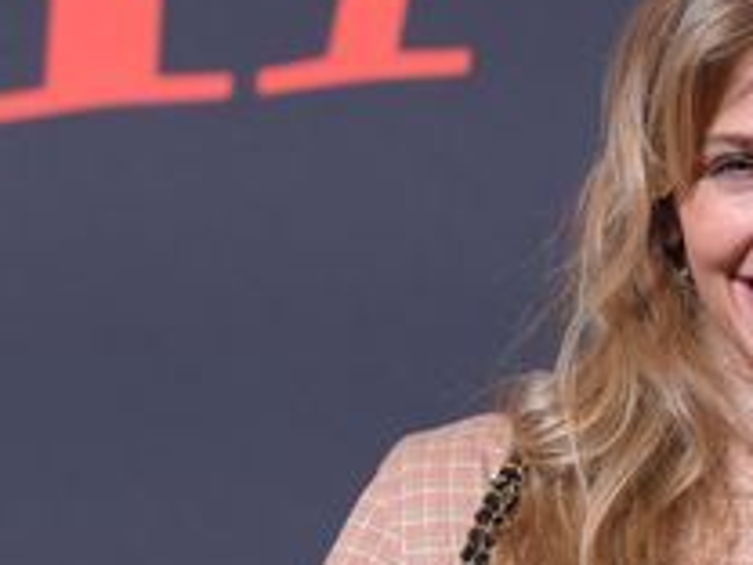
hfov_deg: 18.2
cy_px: 359
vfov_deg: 13.8
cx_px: 586
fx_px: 2328
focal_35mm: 107
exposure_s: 1/320
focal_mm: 40
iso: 800
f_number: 2
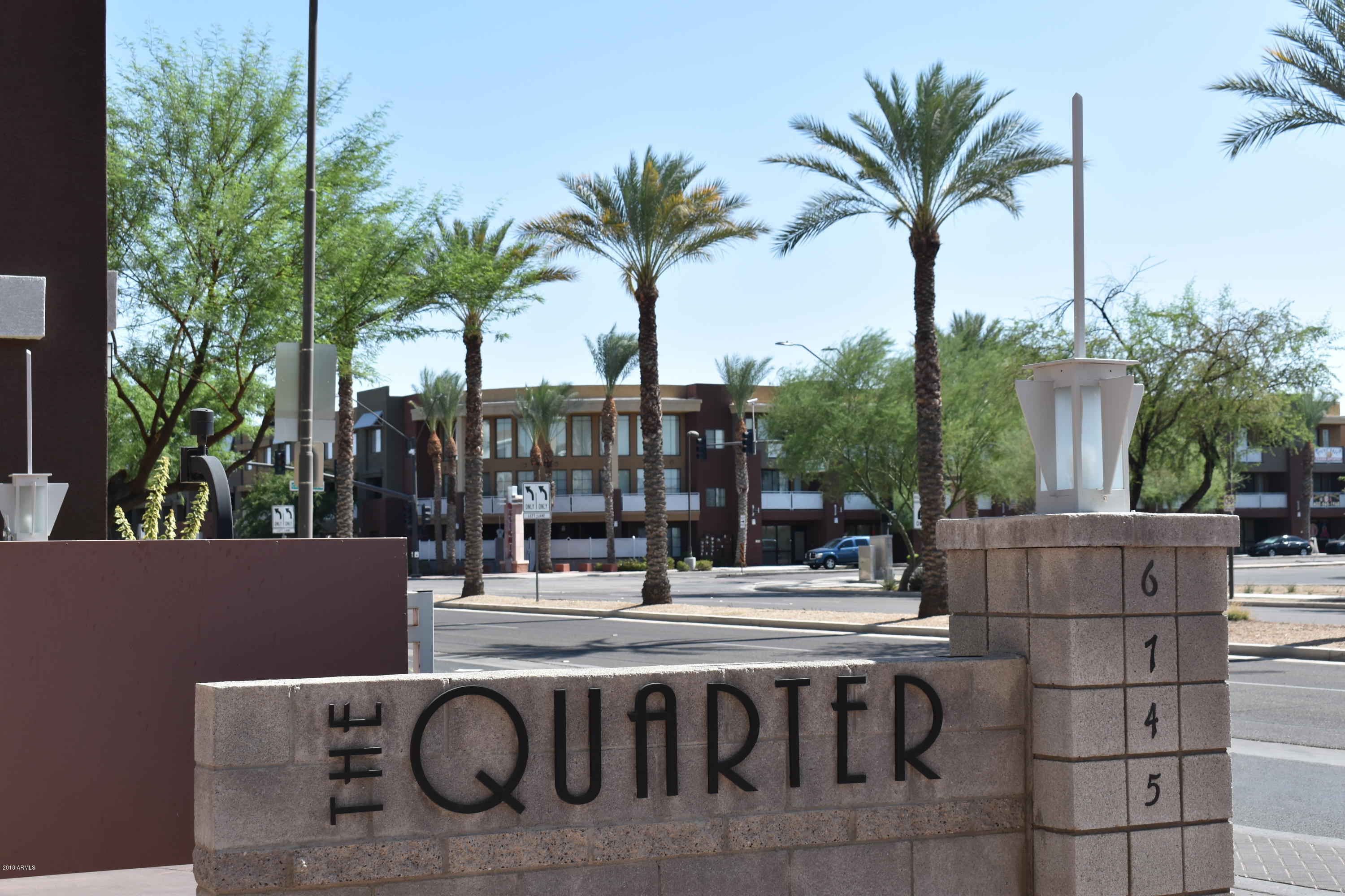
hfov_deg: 35.1
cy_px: 448
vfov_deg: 23.8
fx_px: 2129
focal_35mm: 57
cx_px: 672
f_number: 9
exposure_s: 1/320
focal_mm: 38
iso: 200
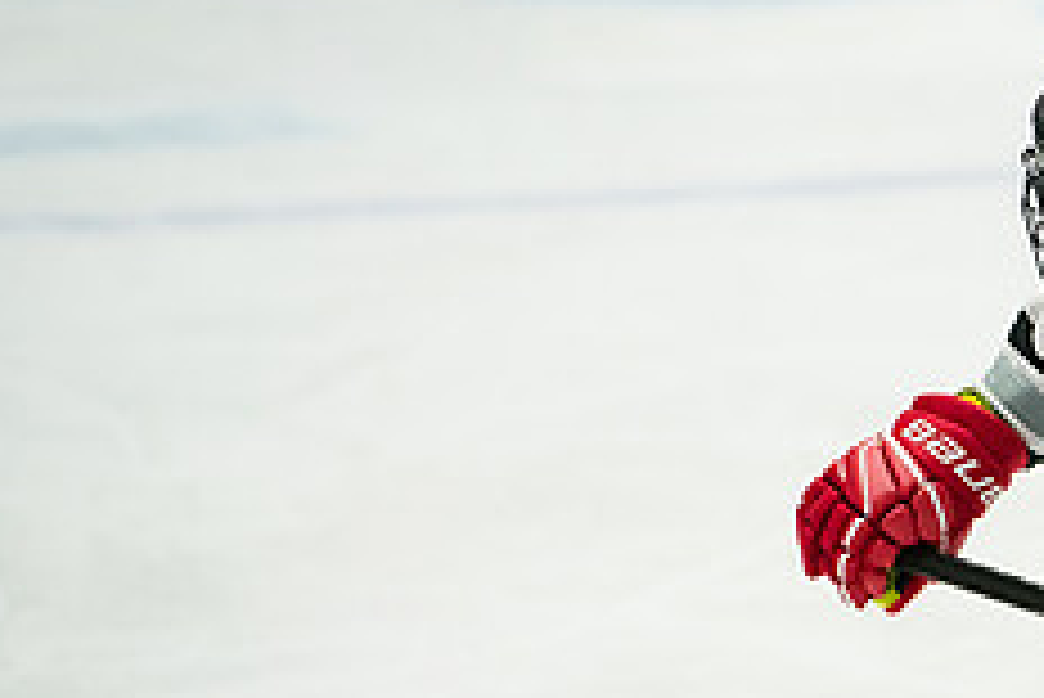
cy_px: 612
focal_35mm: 469
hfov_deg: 4.4
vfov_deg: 2.9
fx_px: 13609
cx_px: 1264
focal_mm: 150
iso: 3200
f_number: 2.8
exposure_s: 1/1250
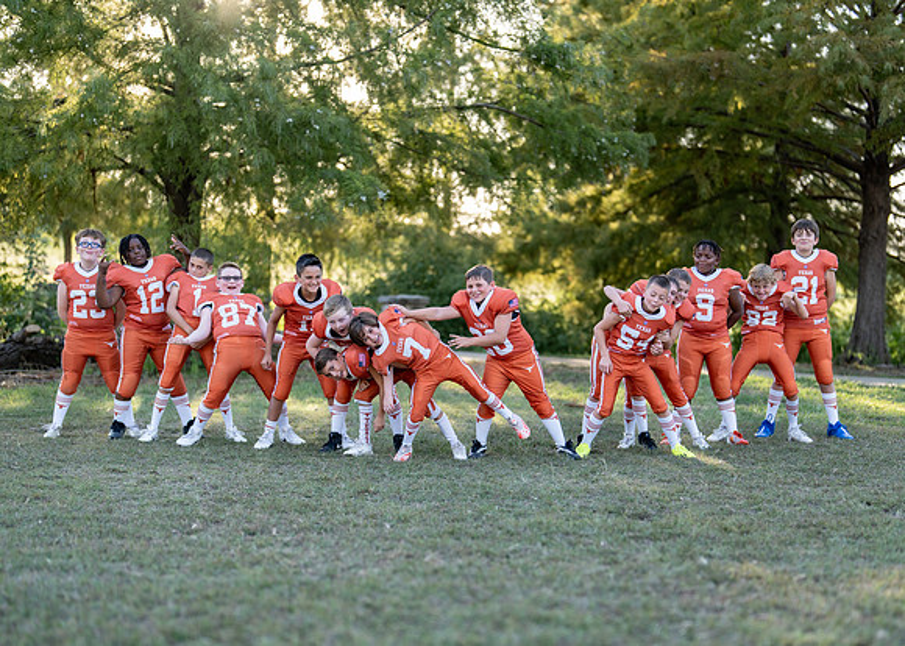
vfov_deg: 23.3
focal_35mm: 61
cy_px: 372
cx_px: 491
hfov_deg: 32.2
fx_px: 1569
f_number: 1.2
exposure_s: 1/1000
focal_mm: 50
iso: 100
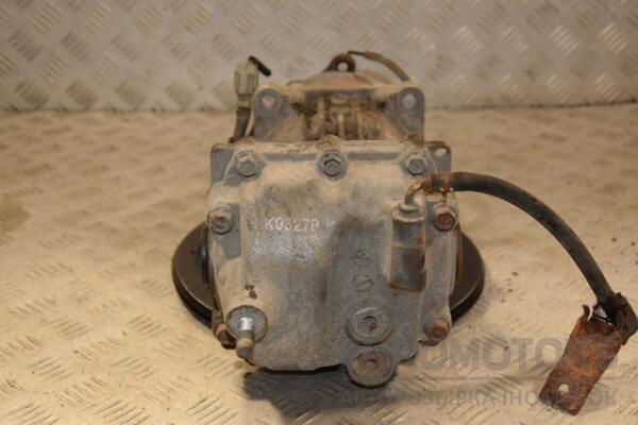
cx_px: 319
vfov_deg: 22.6
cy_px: 212
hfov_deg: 33.4
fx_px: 1063
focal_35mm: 60
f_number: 5
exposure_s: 1/200
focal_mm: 40
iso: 800
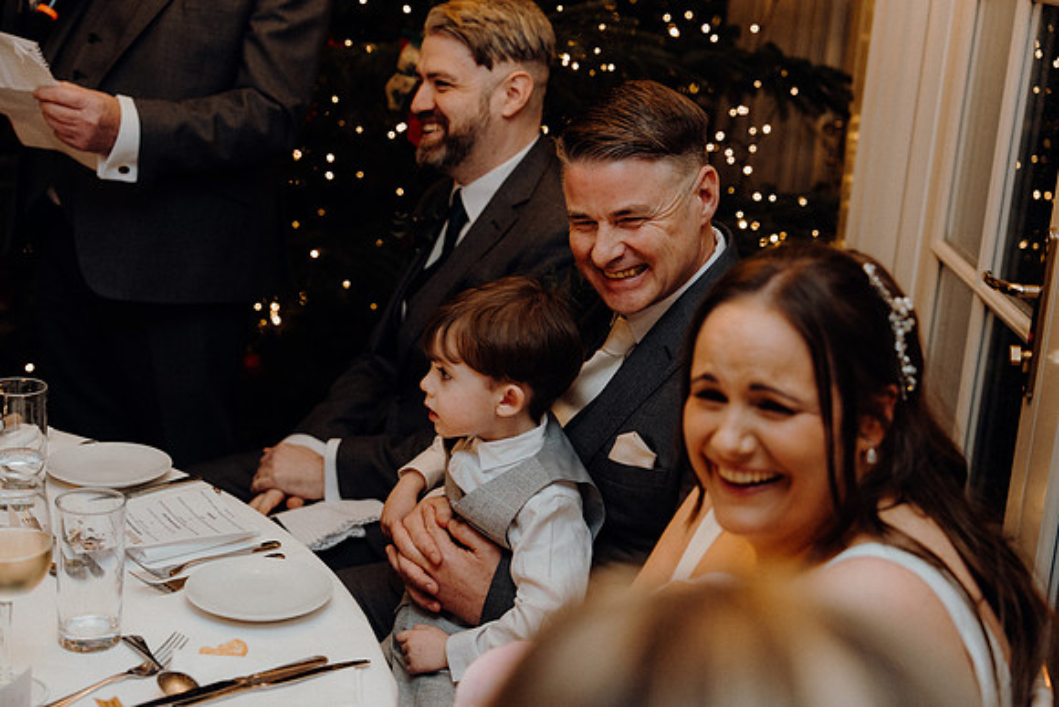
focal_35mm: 53
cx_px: 530
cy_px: 354
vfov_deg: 25.5
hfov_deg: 37.5
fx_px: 1559
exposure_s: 1/160
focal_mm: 53
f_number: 3.5
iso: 2500
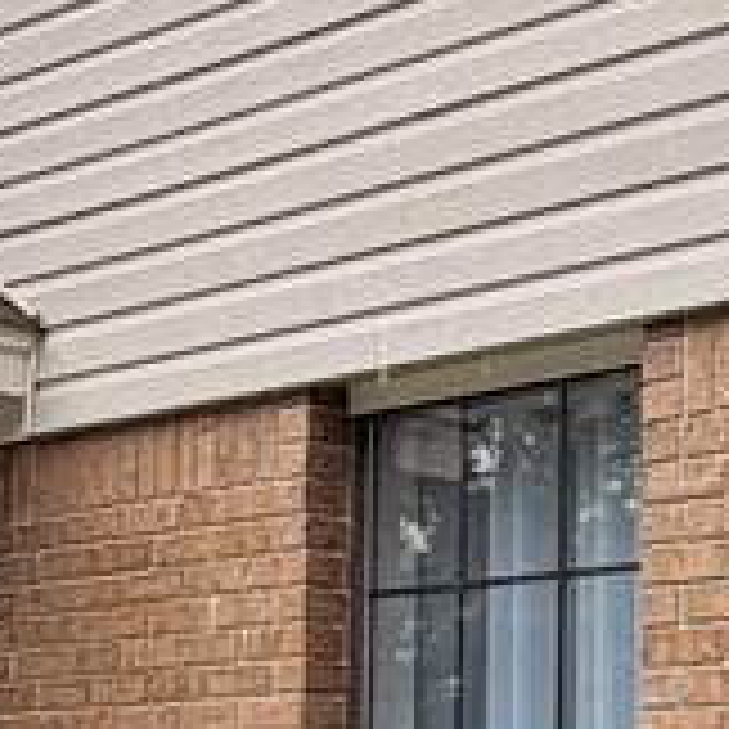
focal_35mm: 98
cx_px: 1192
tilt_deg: +4.4
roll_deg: +1.5
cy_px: 702
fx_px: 2335
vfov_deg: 17.4
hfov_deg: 15.8
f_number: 2.2
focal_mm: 2.22
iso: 50
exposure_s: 1/502
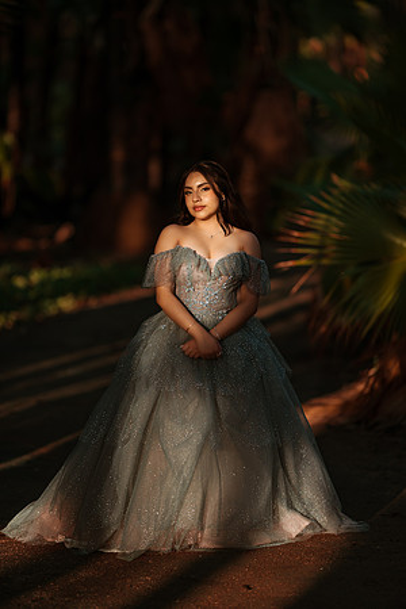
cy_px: 304
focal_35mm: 135
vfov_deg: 15.2
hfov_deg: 10.2
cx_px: 203
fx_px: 2284
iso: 100
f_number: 1.8
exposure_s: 1/3200
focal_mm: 135
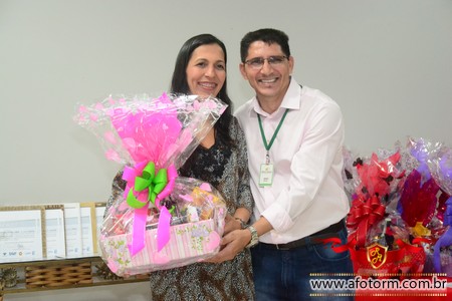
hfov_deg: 26.0
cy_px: 150
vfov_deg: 17.5
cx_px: 226
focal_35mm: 78
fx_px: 979
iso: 3200
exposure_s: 1/60
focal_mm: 52
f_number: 5.6
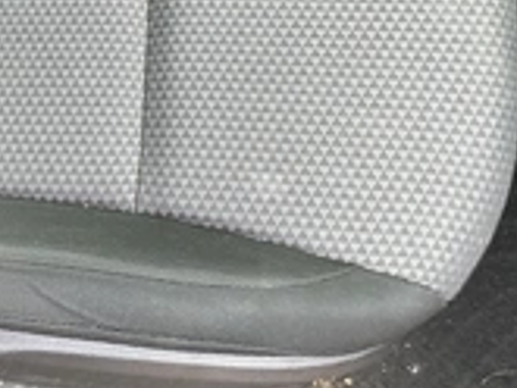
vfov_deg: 20.9
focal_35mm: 68
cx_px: 25
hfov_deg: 27.2
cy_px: 3
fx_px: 1016
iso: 64
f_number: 1.8
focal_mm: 3
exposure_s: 1/102
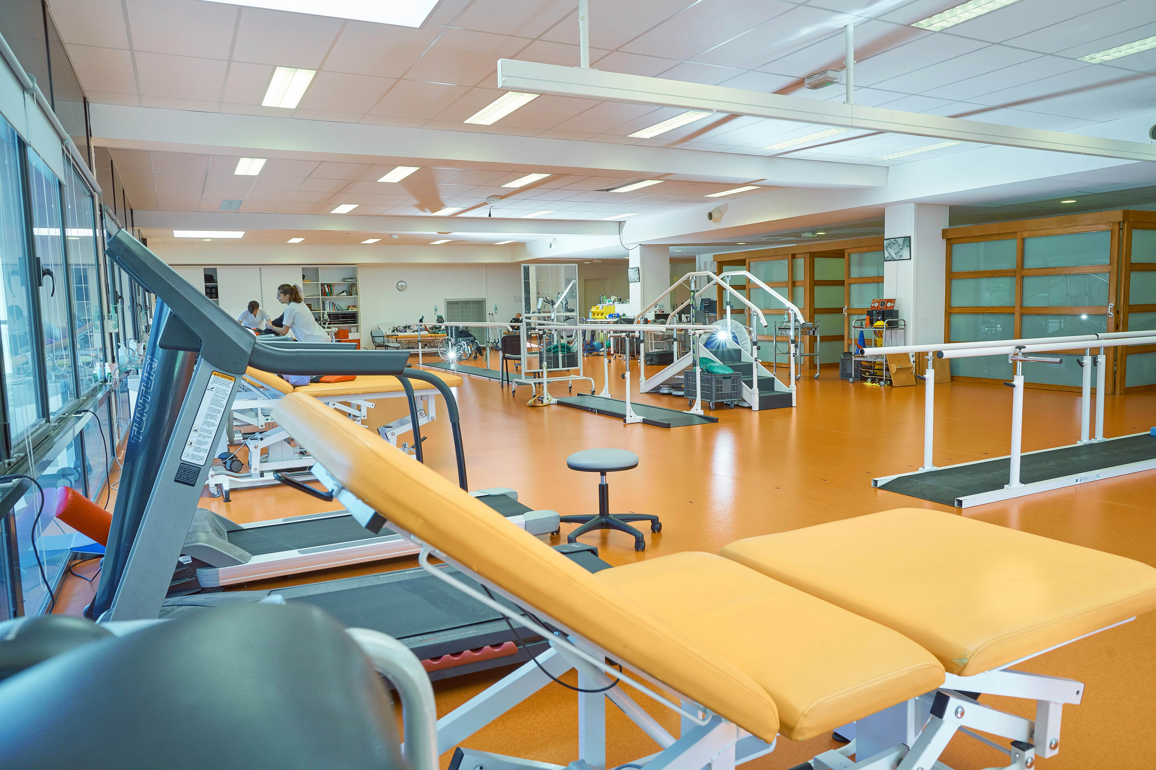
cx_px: 578
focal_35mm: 24
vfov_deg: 53.1
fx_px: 770
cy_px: 385
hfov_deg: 73.8
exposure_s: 1/40
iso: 640
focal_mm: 24
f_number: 10
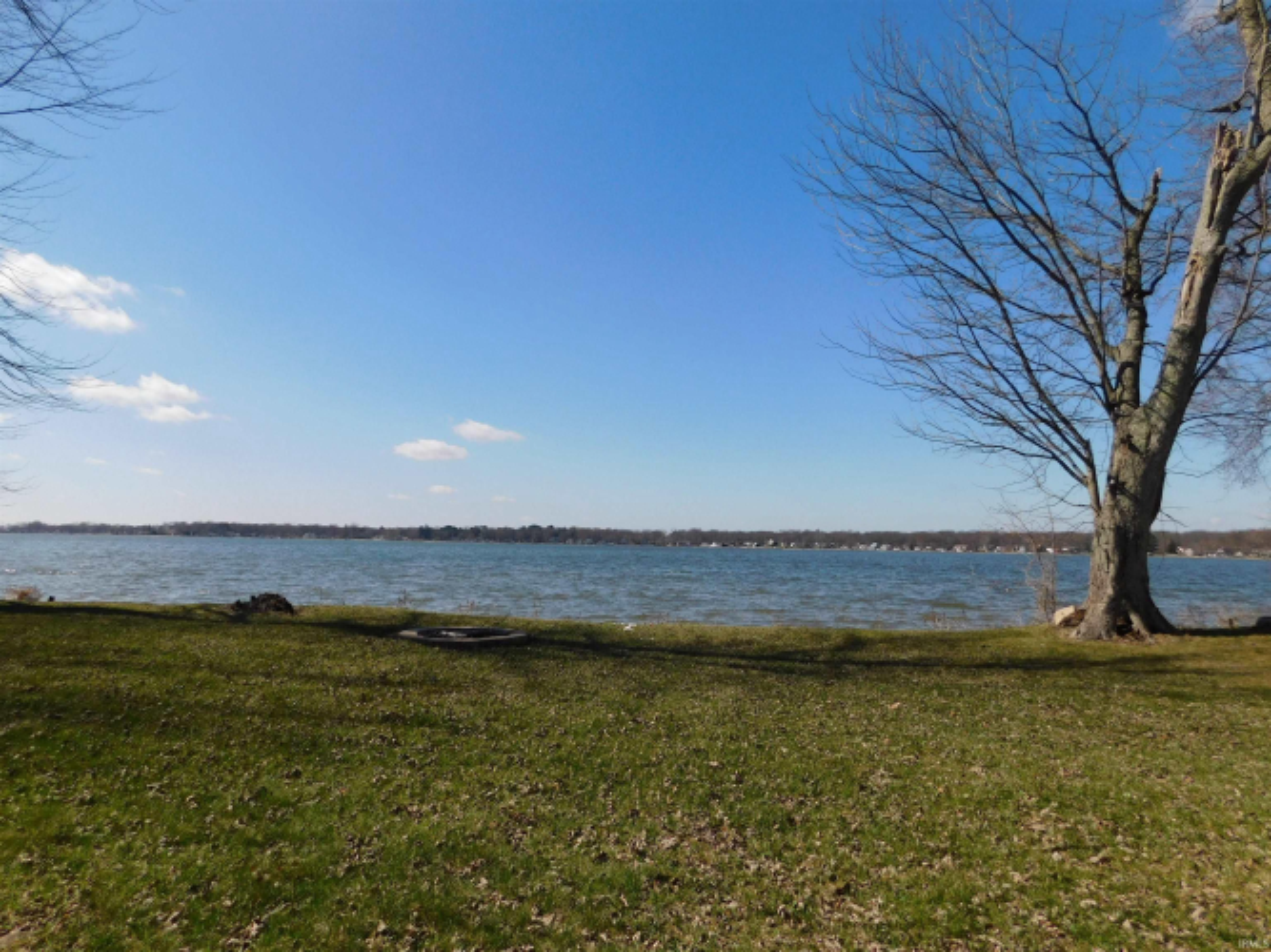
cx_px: 636
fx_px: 844
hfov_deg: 73.9
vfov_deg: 58.9
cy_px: 476
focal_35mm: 23
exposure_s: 1/640
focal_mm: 4
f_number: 6
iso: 125
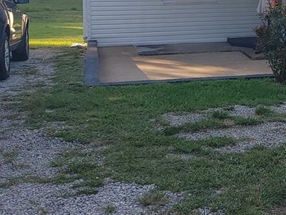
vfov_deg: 21.0
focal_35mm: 68
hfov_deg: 25.1
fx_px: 562
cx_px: 363
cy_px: 12
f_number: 1.8
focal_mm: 4.81
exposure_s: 1/394
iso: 50
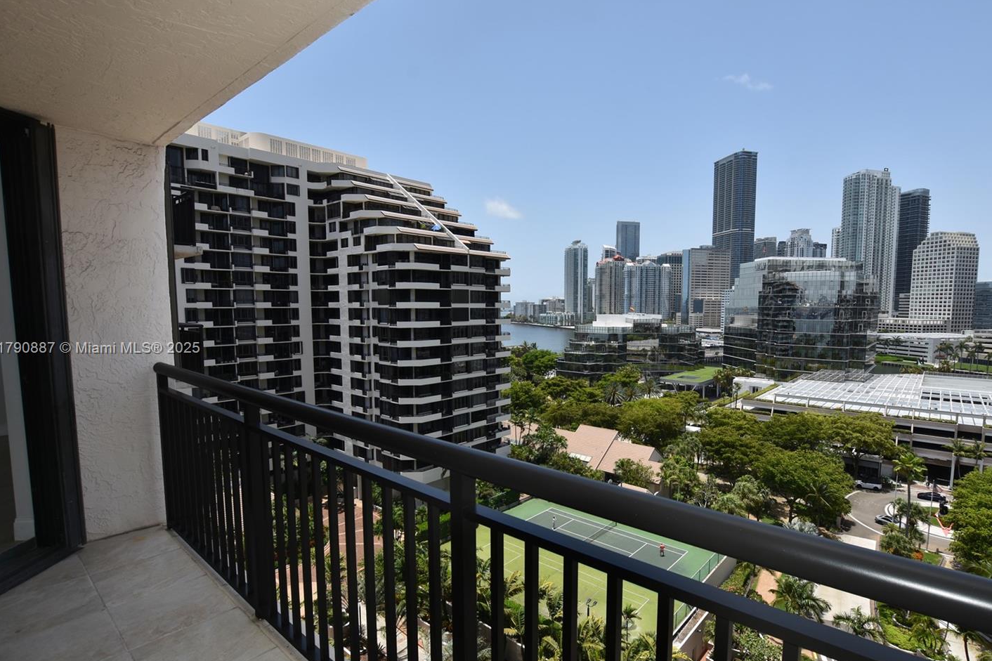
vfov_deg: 70.4
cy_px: 349
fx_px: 468
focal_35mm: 17
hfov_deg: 93.1
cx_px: 537
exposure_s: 1/250
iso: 100
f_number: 8
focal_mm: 10
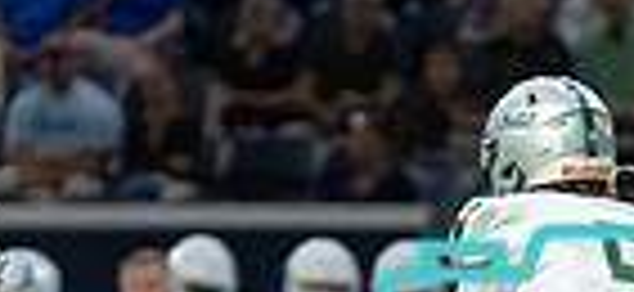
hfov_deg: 2.2
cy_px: 462
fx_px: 16667
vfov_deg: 1.0
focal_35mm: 1033
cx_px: 346
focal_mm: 200
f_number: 2.8
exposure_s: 1/1250
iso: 4000
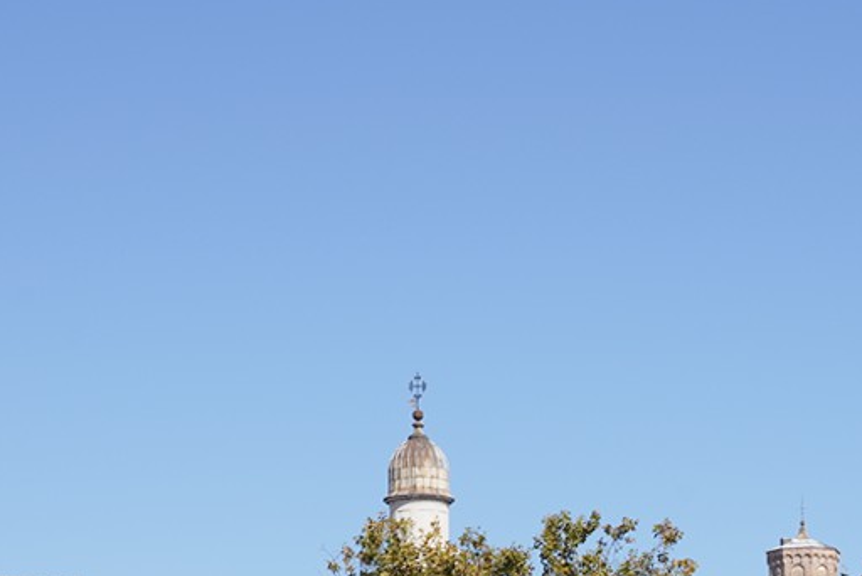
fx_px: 2995
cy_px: 1005
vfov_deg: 10.4
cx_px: 626
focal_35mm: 125
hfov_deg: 16.3
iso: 100
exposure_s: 1/100
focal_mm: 32
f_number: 16
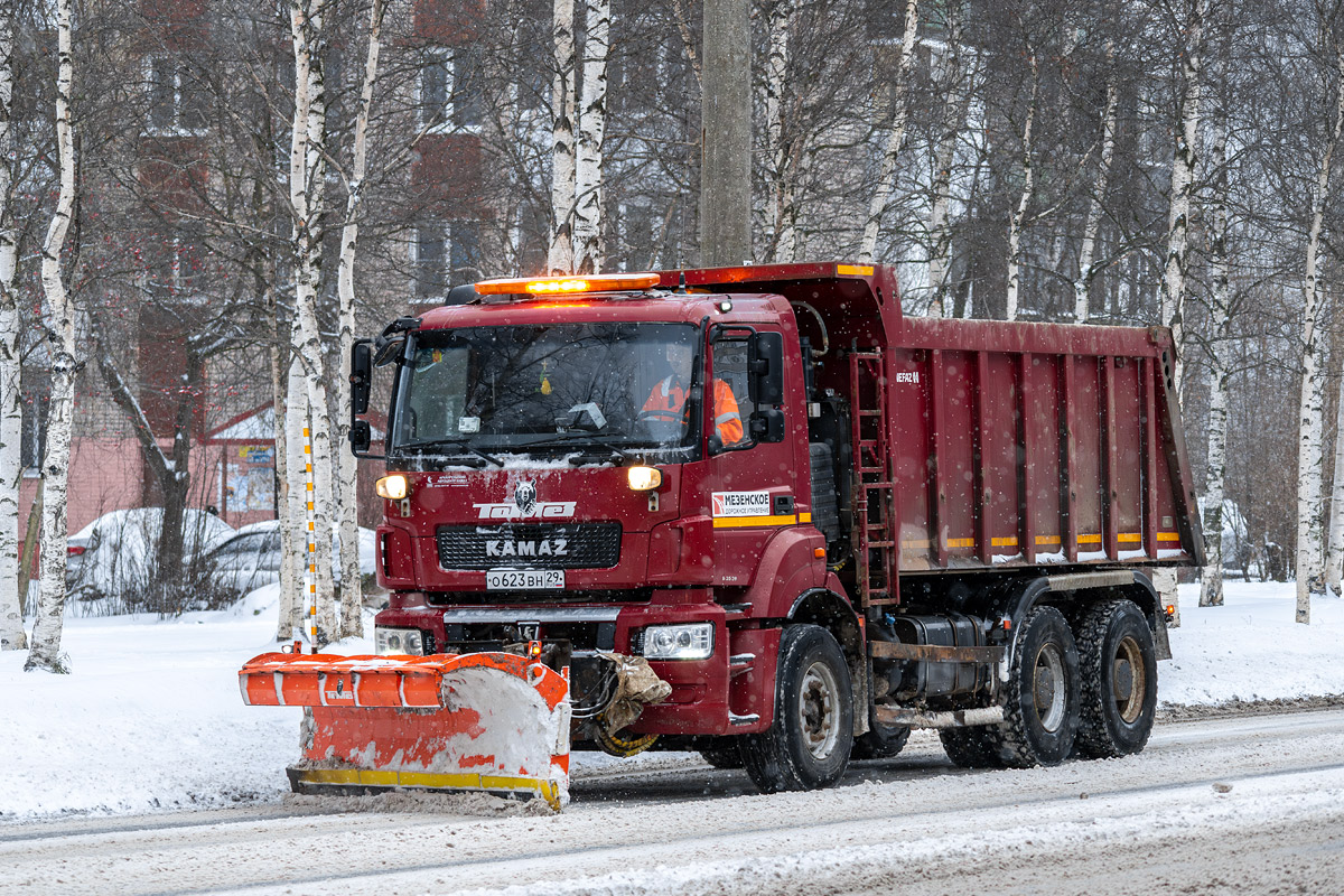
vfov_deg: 9.1
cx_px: 672
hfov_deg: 13.7
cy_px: 448
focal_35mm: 150
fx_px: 5600
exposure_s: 1/320
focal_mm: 150
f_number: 7.1
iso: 1000
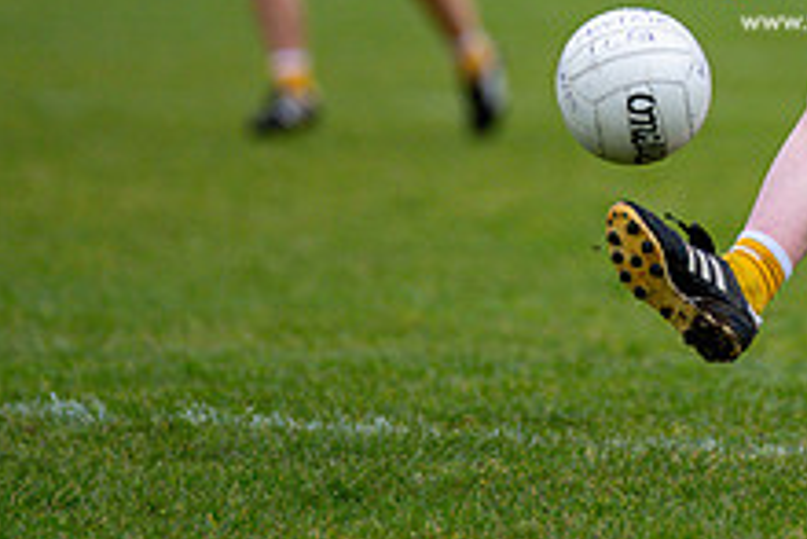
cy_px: -130
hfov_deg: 2.6
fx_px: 17743
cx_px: 873
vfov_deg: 1.7
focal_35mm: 791
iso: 1250
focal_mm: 300
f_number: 2.8
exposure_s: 1/1000
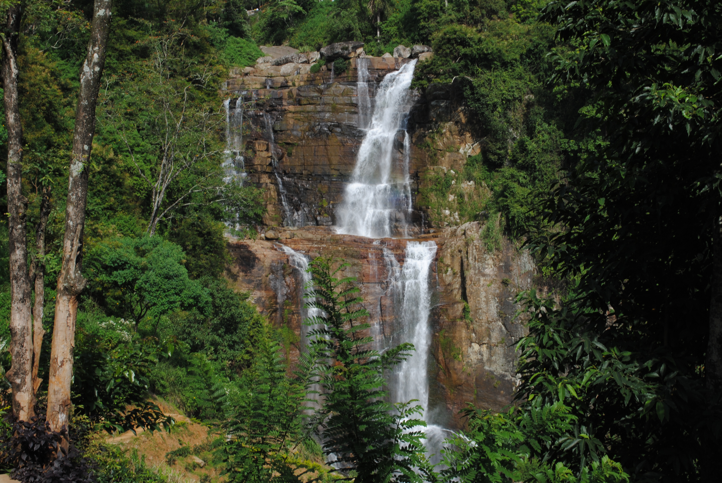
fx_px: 1084
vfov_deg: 25.1
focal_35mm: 54
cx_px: 361
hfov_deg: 36.8
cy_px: 242
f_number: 14
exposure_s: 1/80
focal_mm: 36
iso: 100
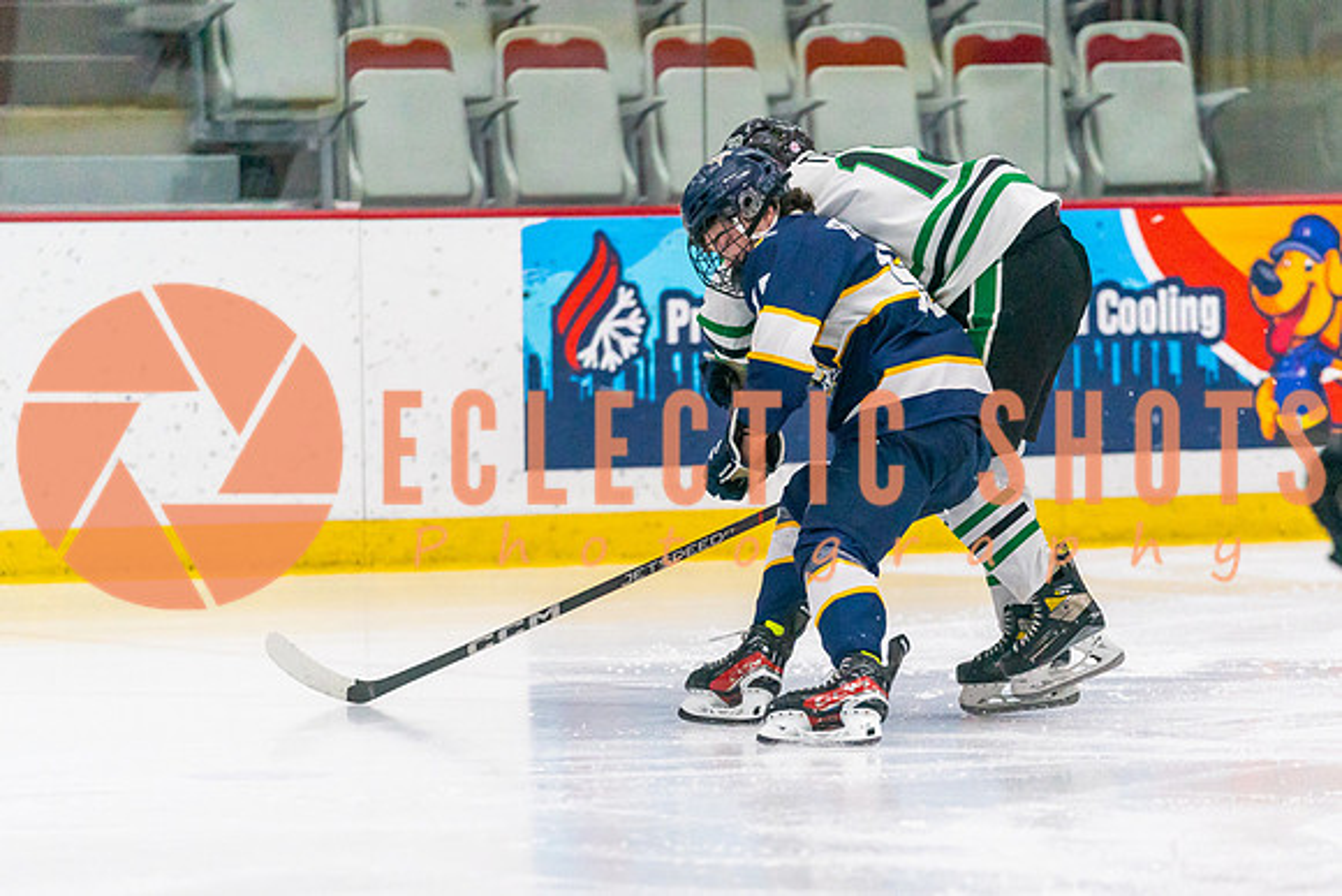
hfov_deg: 7.3
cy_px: 630
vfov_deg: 4.9
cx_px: 771
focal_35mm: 281
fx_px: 10483
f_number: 2.8
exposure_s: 1/1600
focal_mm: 200
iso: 4000
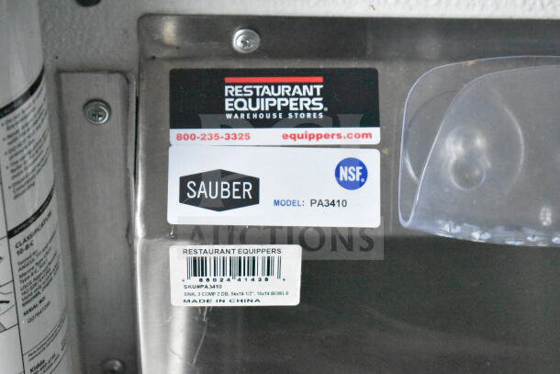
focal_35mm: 82
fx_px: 1284
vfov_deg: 16.6
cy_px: 187
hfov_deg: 24.6
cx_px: 280
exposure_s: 1/4000
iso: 25600
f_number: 5.6
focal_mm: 55
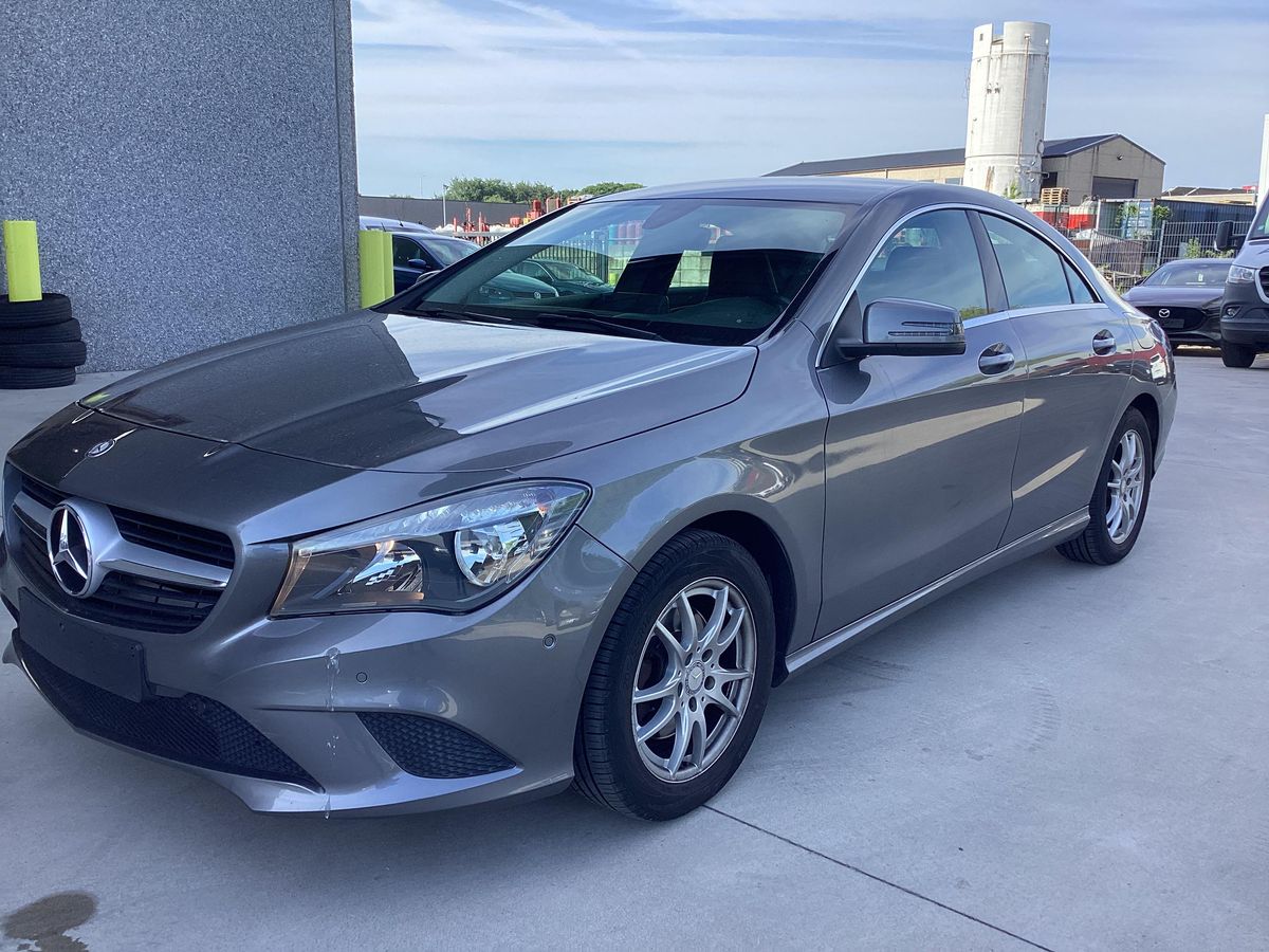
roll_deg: +0.2
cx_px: 634
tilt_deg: -10.5
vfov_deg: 45.4
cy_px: 476
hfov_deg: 58.4
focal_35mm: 31
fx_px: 1136
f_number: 2.4
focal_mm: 3.3
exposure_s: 1/369
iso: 25
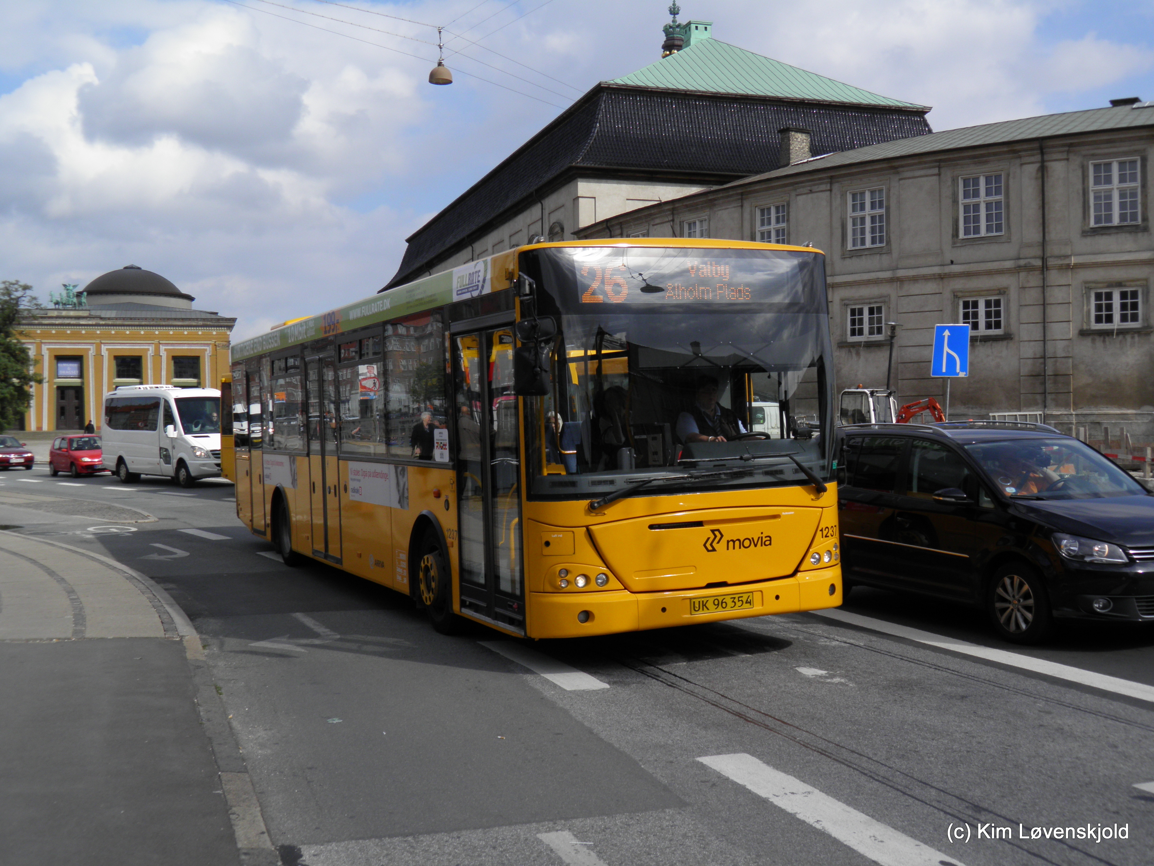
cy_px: 433
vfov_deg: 36.8
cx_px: 577
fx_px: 1300
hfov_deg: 47.9
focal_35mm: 39
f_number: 3.6
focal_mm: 7.1
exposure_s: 1/1000
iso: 50
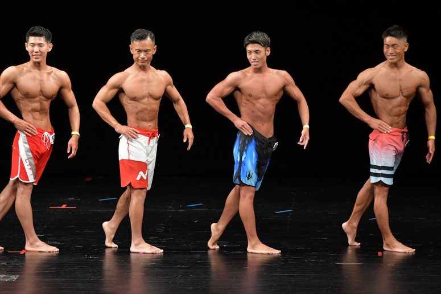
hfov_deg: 8.1
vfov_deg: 5.4
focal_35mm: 255
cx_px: 220
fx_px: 3122
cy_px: 147
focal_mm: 170
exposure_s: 1/400
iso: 3200
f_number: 5.6
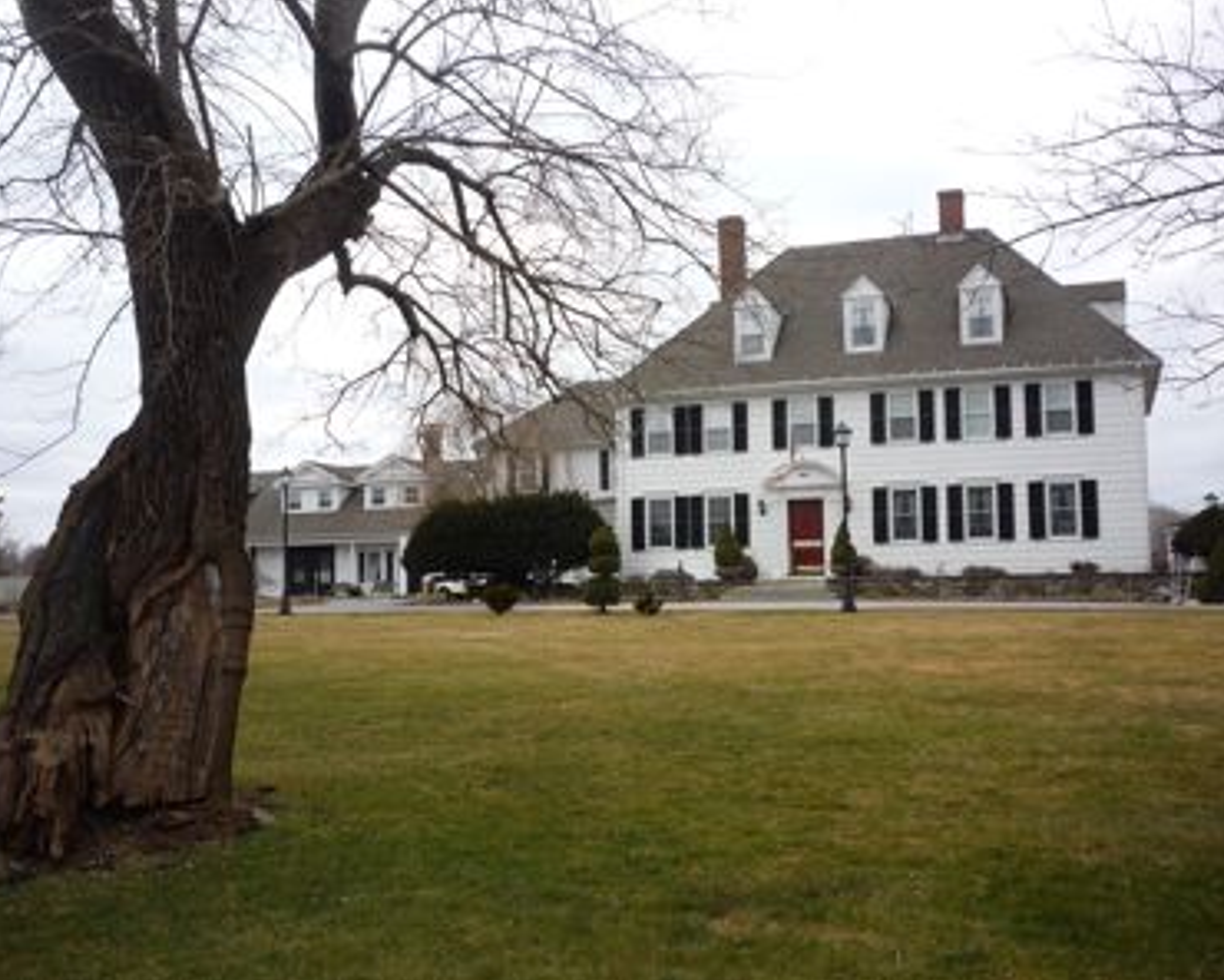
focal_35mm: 38
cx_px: 619
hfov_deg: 47.9
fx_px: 1377
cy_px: 493
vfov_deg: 39.2
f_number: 4
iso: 100
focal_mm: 5.8
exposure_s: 1/250
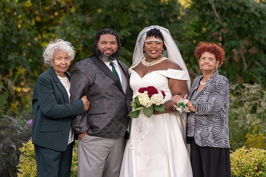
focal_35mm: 207
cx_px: 138
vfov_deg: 6.6
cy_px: 85
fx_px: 1531
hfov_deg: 9.9
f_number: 4.5
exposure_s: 1/200
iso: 100
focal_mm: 198
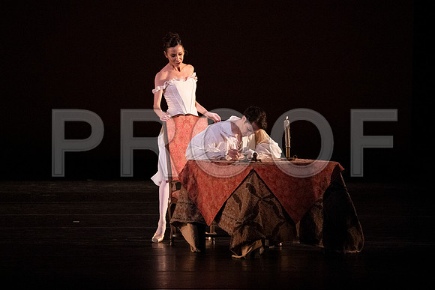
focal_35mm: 370
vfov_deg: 3.7
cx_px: 218
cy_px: 145
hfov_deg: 5.6
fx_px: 4472
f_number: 5.6
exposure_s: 1/400
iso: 20000
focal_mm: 370
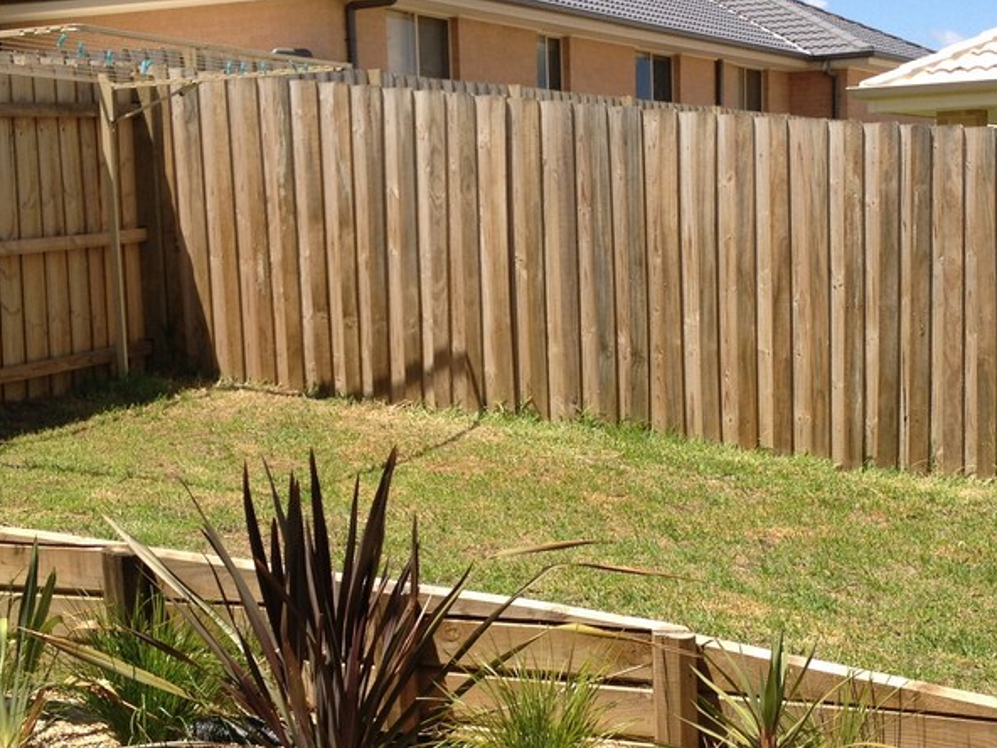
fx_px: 2045
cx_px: 576
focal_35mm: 71
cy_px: 473
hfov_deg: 27.4
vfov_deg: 20.7
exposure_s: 1/1255
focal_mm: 4.28
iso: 50
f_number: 2.4
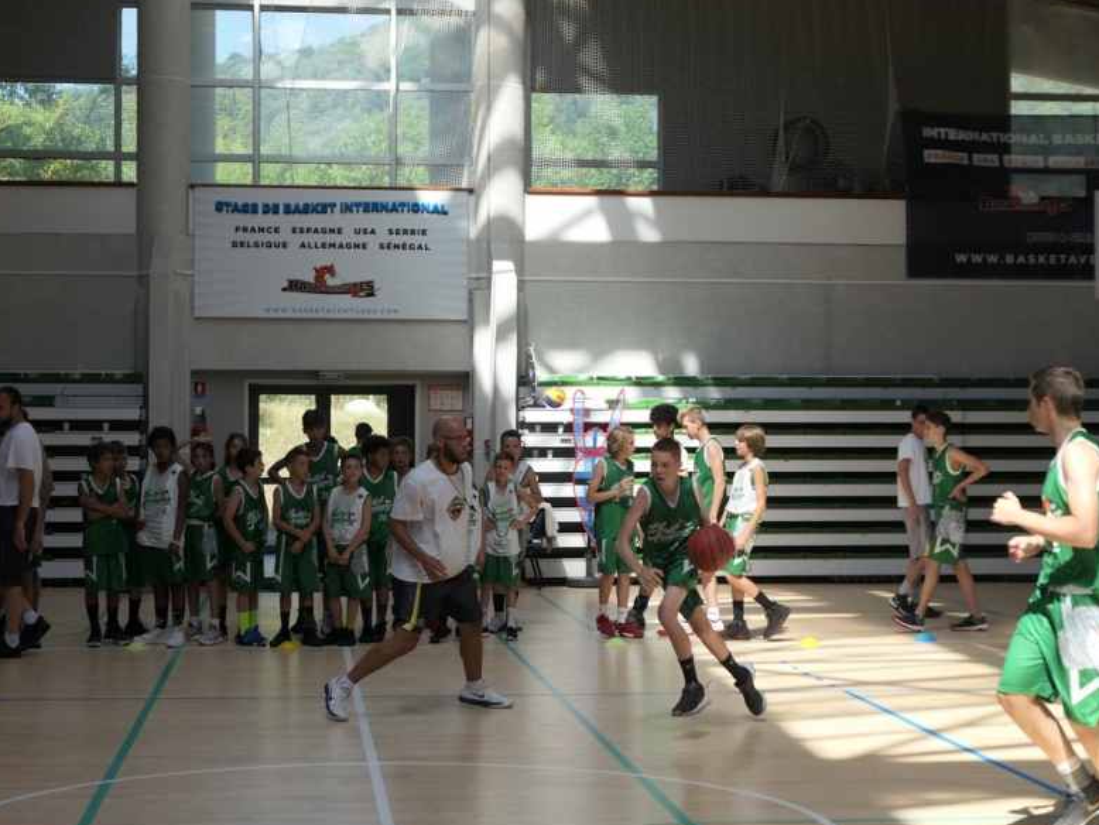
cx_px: 552
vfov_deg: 20.2
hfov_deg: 26.7
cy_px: 411
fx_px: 2318
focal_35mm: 73
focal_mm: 24
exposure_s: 1/500
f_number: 2.8
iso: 125
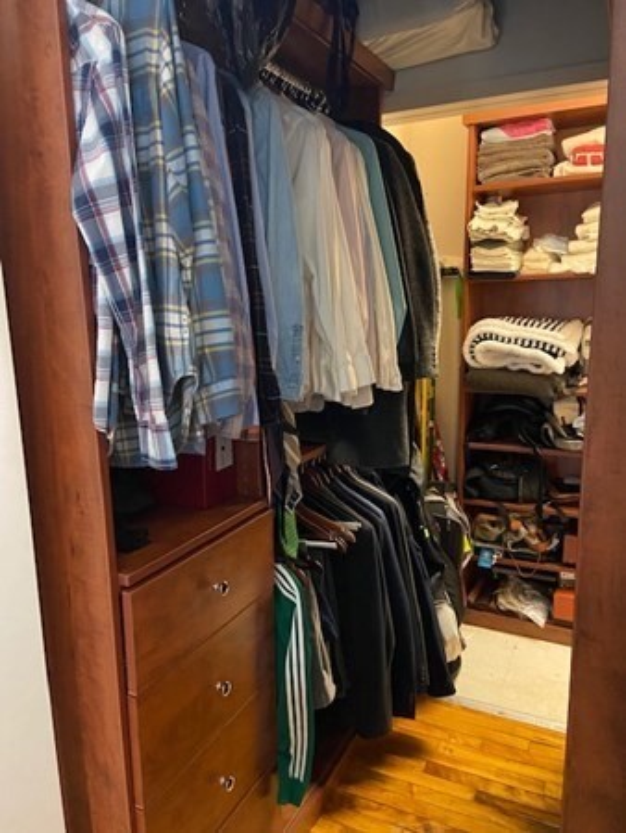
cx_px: 313
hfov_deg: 53.1
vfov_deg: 67.3
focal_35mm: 26
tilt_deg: -10.5
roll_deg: +1.3
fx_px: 626
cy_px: 416
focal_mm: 4.25
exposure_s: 1/30
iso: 800
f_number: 1.8
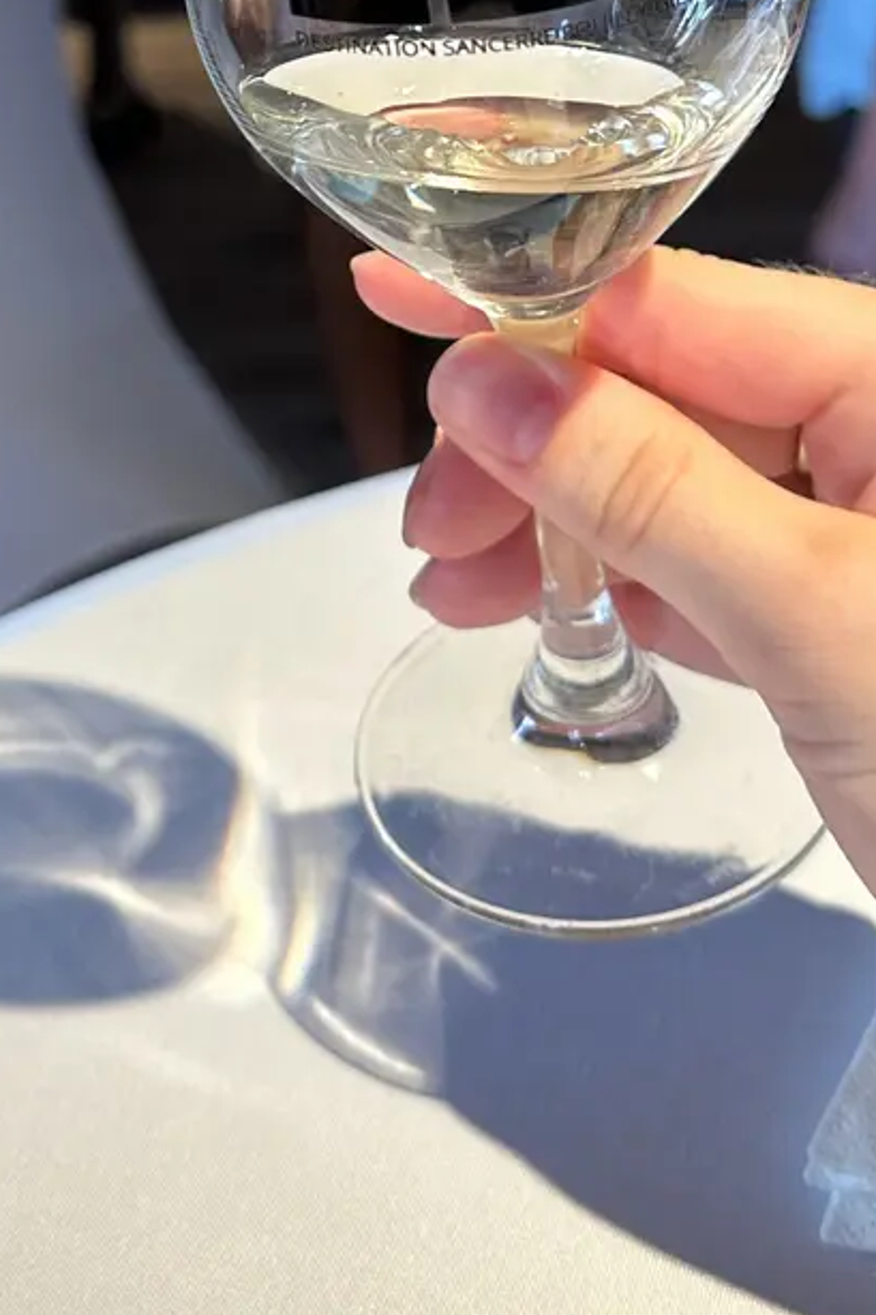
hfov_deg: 20.6
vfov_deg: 29.3
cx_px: 133
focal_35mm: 65
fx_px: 2374
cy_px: 52
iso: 125
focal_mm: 6.86
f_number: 1.78
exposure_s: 1/100
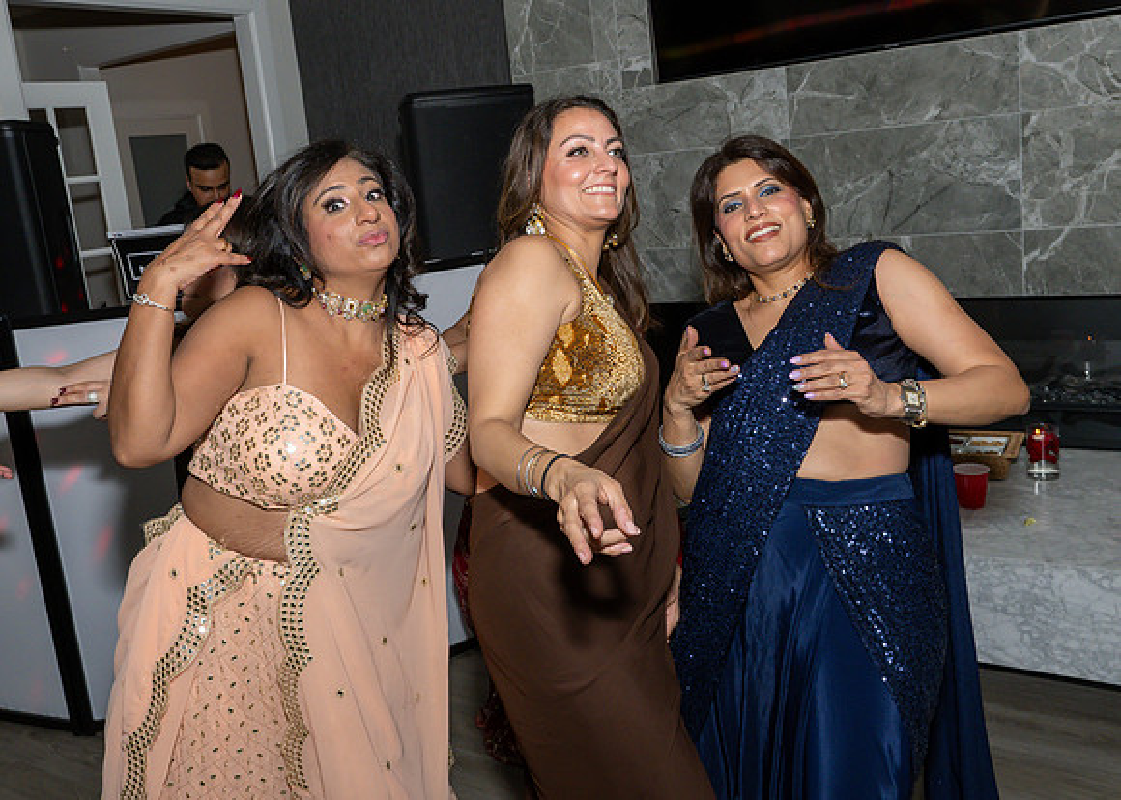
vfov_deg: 45.4
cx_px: 530
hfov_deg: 60.8
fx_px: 954
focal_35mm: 30
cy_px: 342
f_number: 8
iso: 640
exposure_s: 1/250
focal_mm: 17
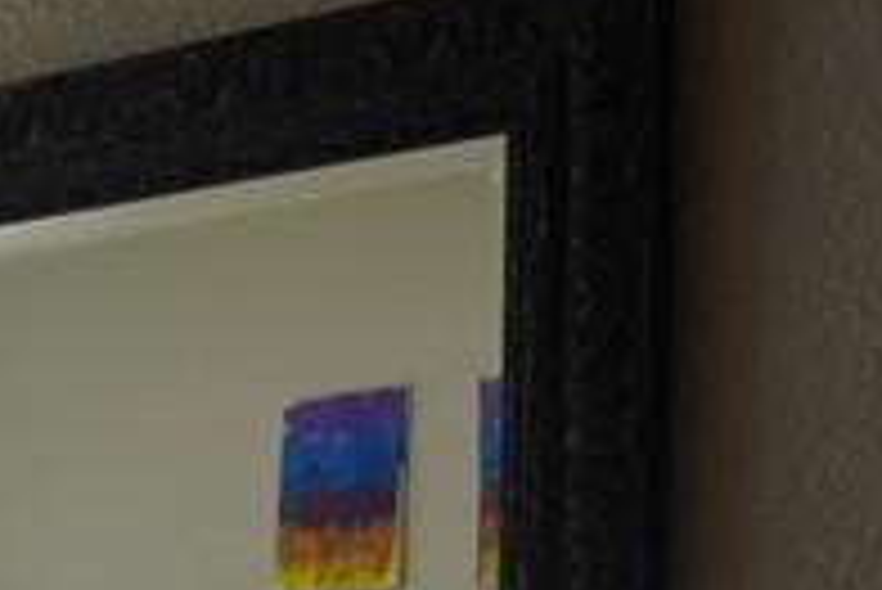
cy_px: 1148
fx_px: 3800
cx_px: -1485
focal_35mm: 155
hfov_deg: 10.6
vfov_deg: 8.4
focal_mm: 28
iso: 1000
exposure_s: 1/320
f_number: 3.5
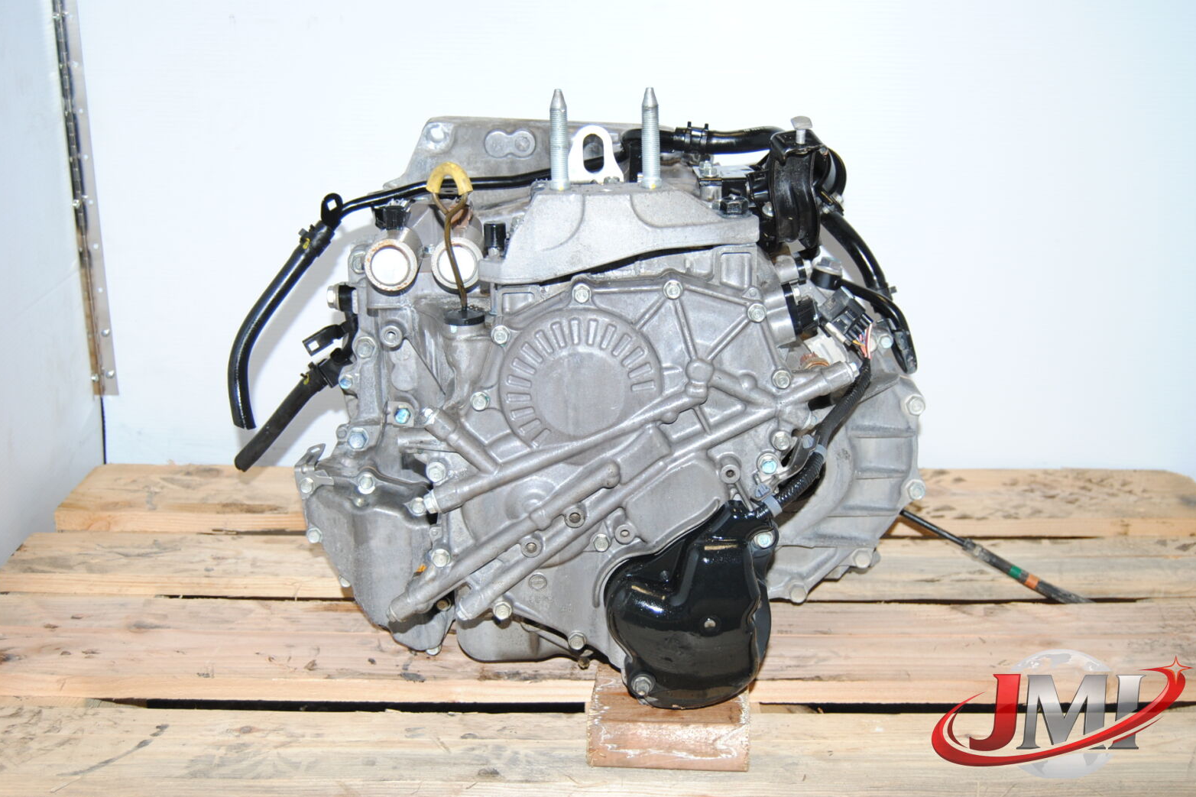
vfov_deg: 31.2
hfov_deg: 45.4
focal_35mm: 43
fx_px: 1428
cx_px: 608
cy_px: 397
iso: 400
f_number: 4
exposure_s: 1/200
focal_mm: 28
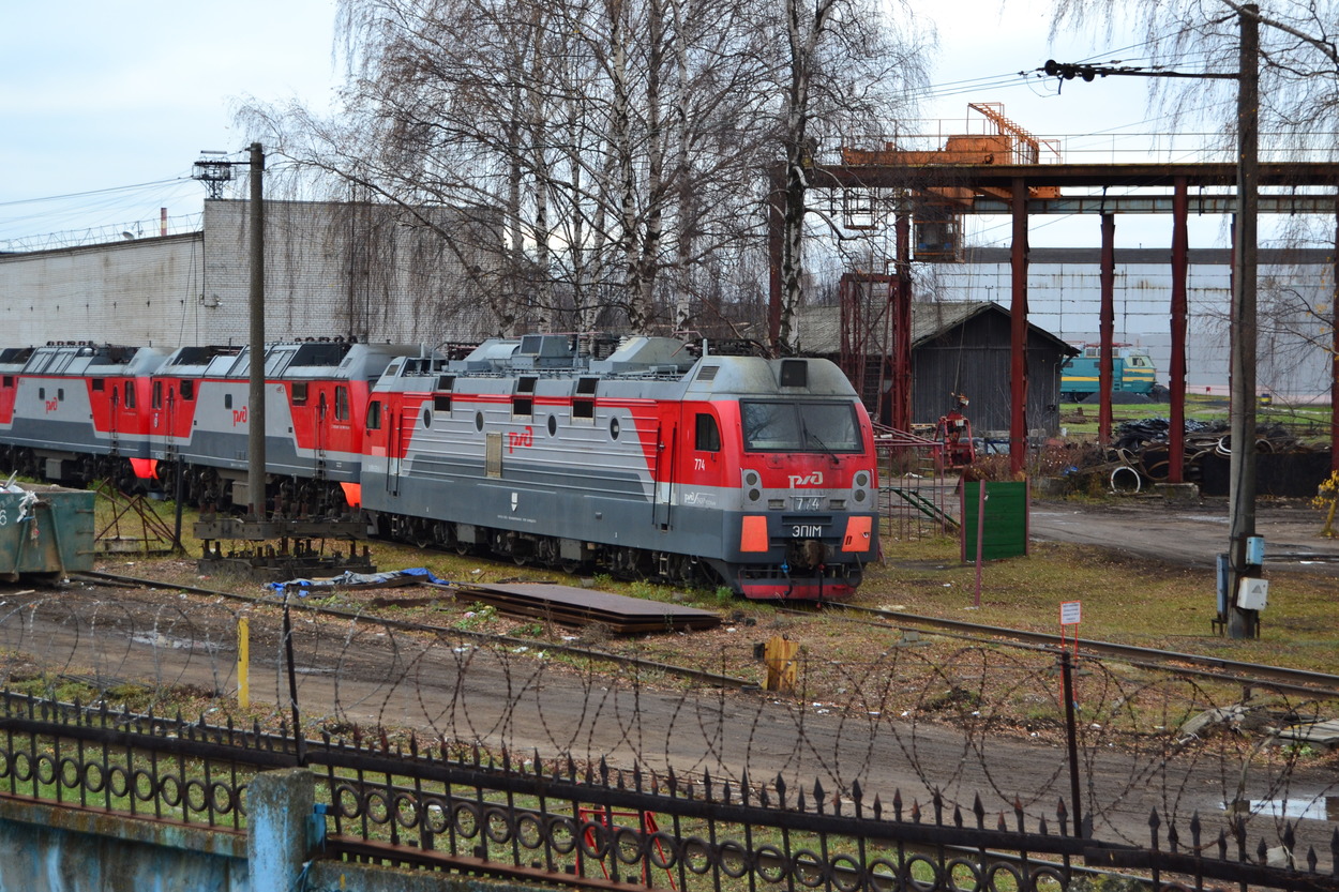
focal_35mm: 82
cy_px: 446
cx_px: 670
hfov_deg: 24.6
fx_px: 3068
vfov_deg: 16.5
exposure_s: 1/160
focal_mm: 55
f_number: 6.3
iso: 400
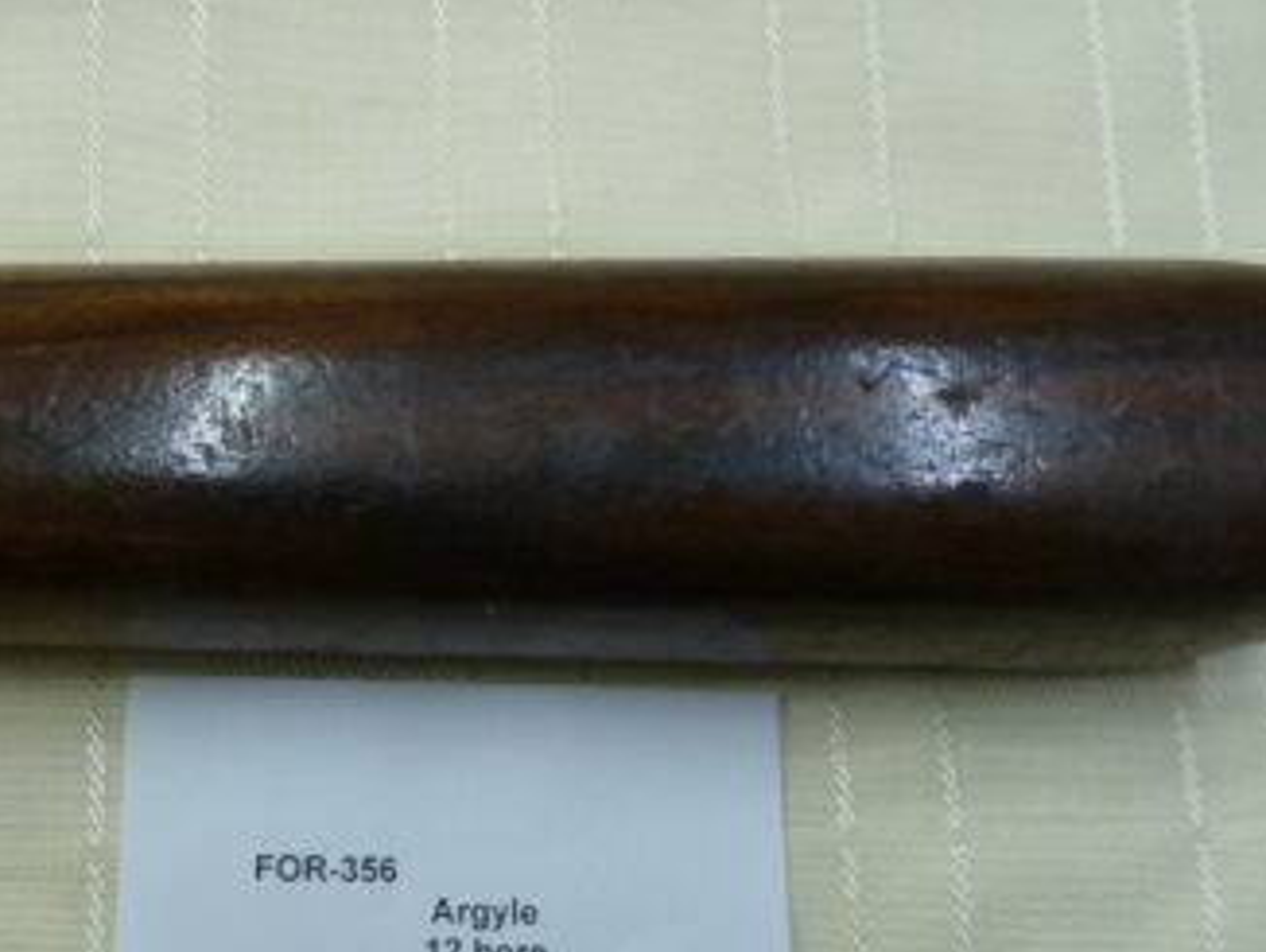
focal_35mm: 46
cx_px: 342
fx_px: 1684
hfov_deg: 40.2
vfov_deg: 31.3
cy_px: 649
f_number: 3.3
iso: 250
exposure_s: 1/30
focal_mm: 4.1
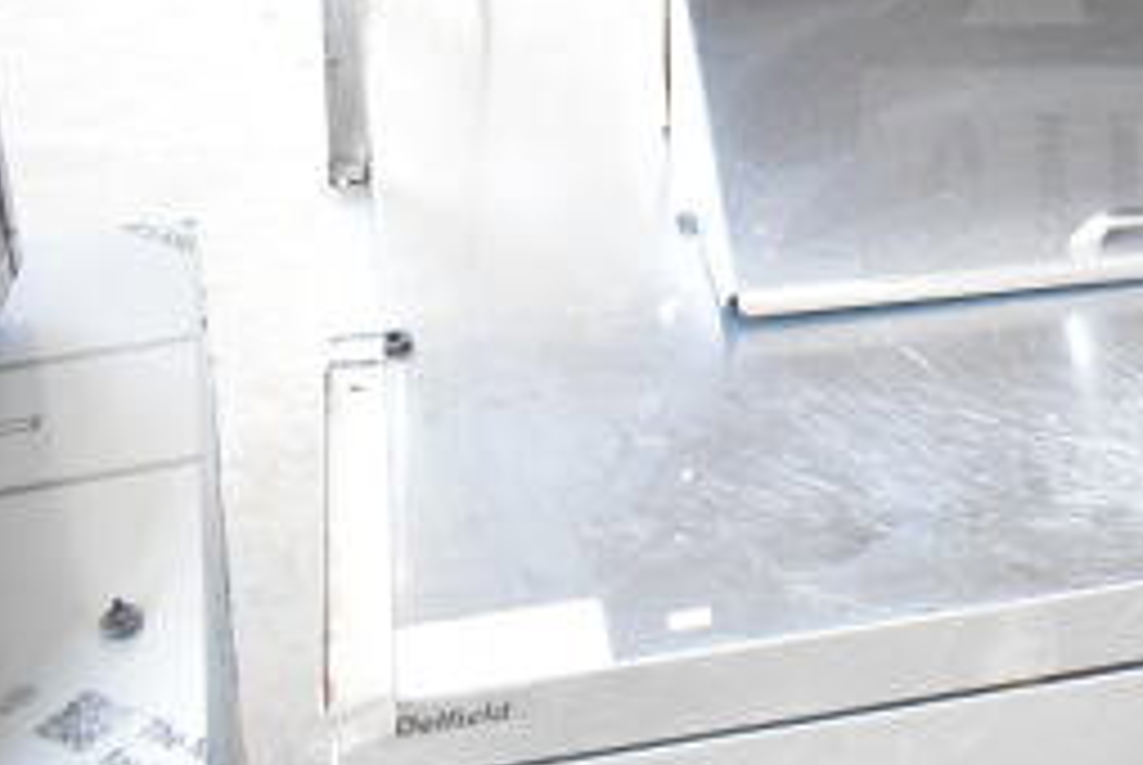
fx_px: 2289
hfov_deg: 25.3
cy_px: -74
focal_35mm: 72
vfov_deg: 18.3
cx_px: 1364
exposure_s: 1/60
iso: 1600
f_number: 4
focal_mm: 20
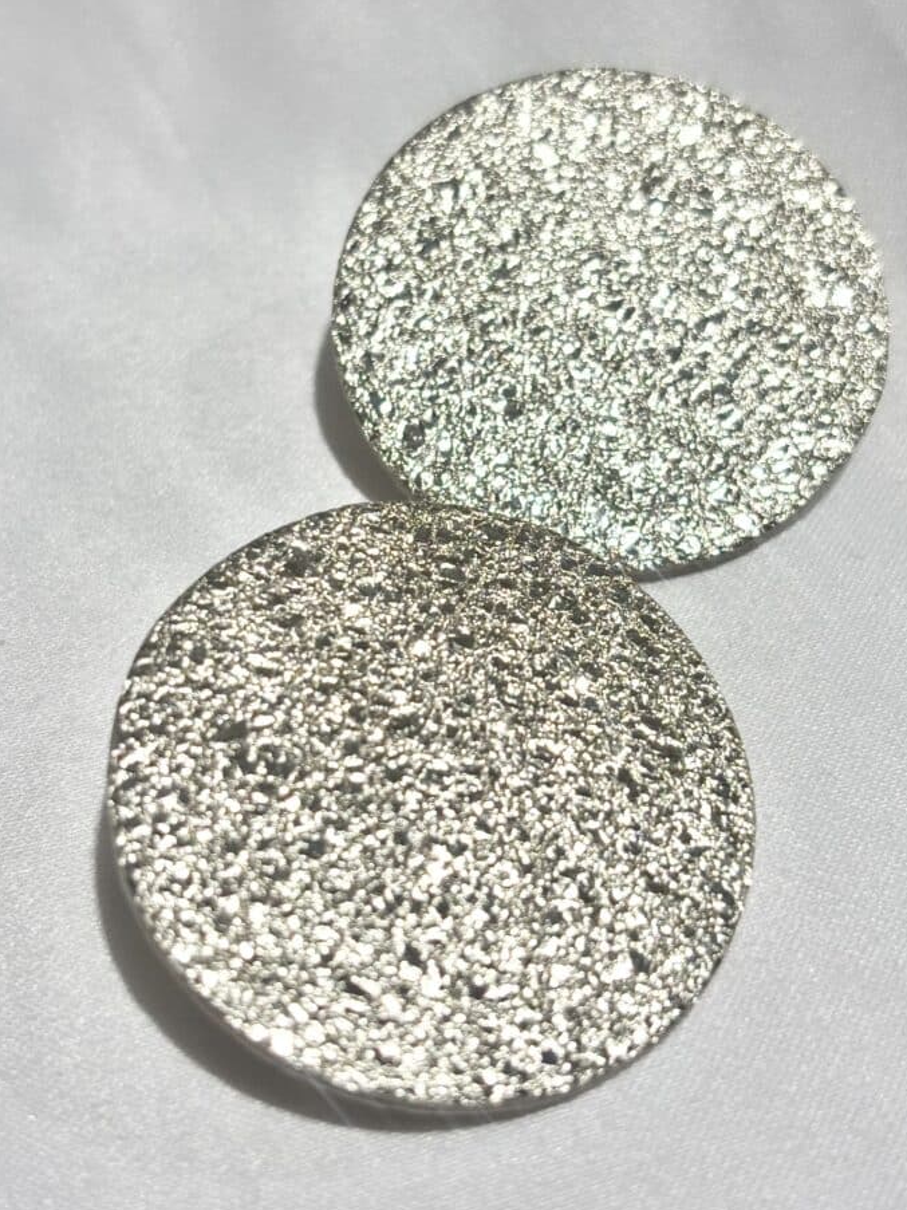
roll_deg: +10.1
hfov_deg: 24.8
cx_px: 466
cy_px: 575
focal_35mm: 59
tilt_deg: -39.7
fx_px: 2062
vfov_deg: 32.7
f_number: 1.6
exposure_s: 1/711
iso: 32
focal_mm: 5.96
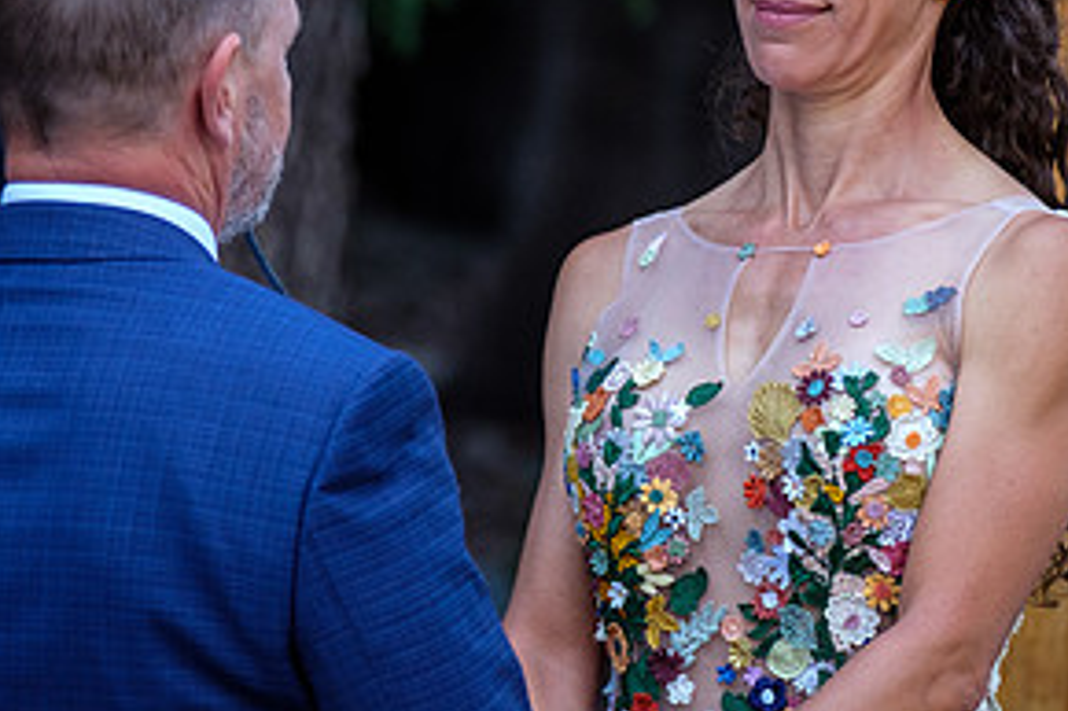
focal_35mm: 404
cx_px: 733
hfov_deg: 5.1
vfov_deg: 3.4
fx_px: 11978
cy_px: 101
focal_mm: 134.4
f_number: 3.6
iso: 1000
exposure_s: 1/105
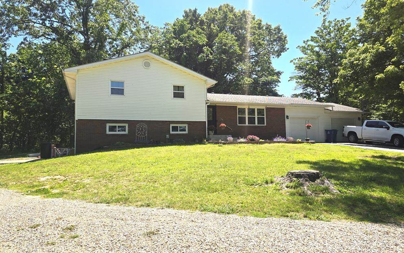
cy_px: 122
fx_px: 275
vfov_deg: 49.3
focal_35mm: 25
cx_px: 202
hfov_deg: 72.5
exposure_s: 1/701
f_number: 1.7
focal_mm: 6.3
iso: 12
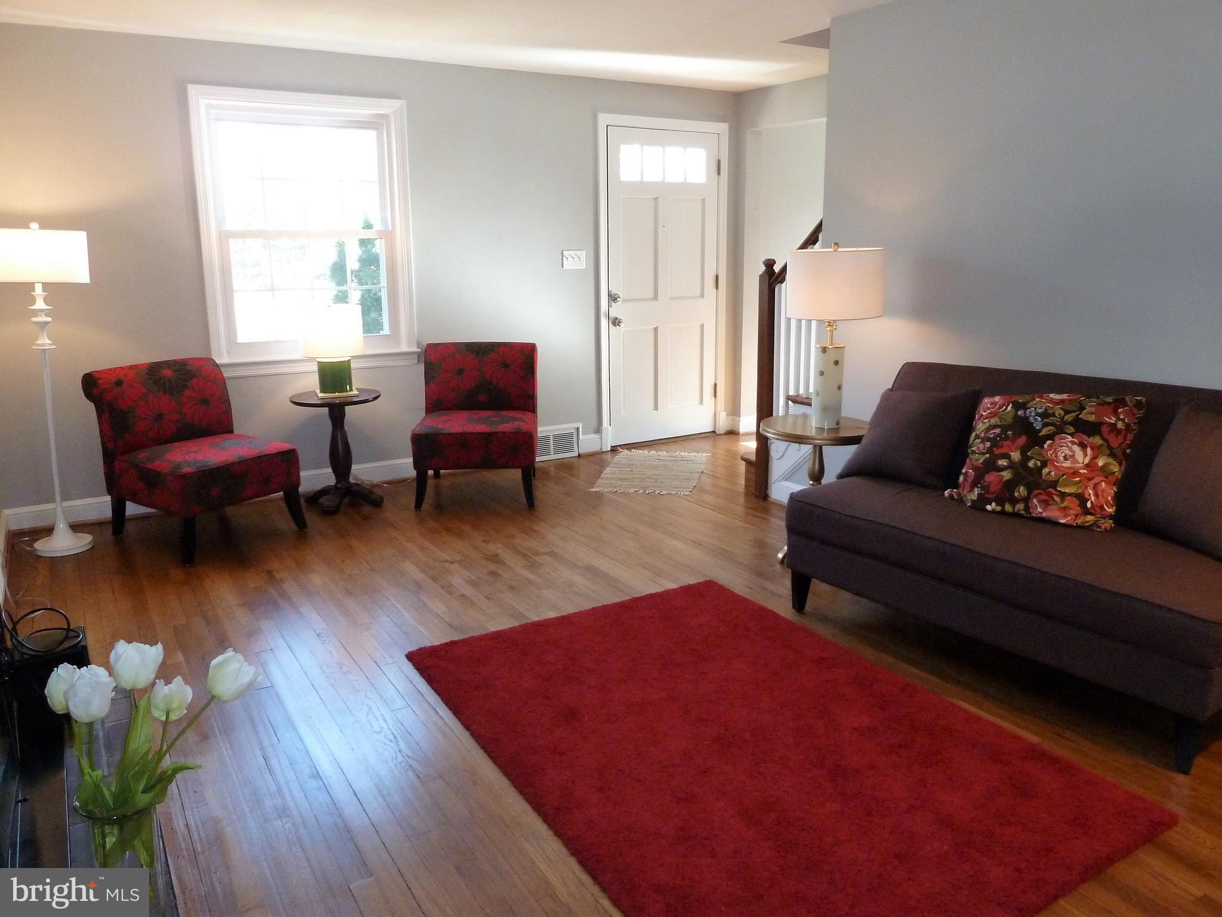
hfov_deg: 69.4
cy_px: 458
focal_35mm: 25
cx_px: 611
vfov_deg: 54.9
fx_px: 883
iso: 320
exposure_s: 1/30
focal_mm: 4.1
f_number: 3.3
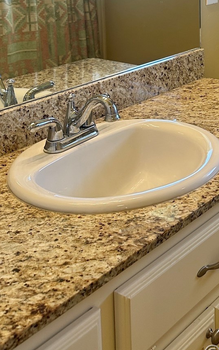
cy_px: -21
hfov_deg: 21.2
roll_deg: -0.6
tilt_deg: -5.4
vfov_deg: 32.1
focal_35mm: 57
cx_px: 261
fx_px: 544
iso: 125
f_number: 1.78
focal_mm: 6.86
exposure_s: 1/120
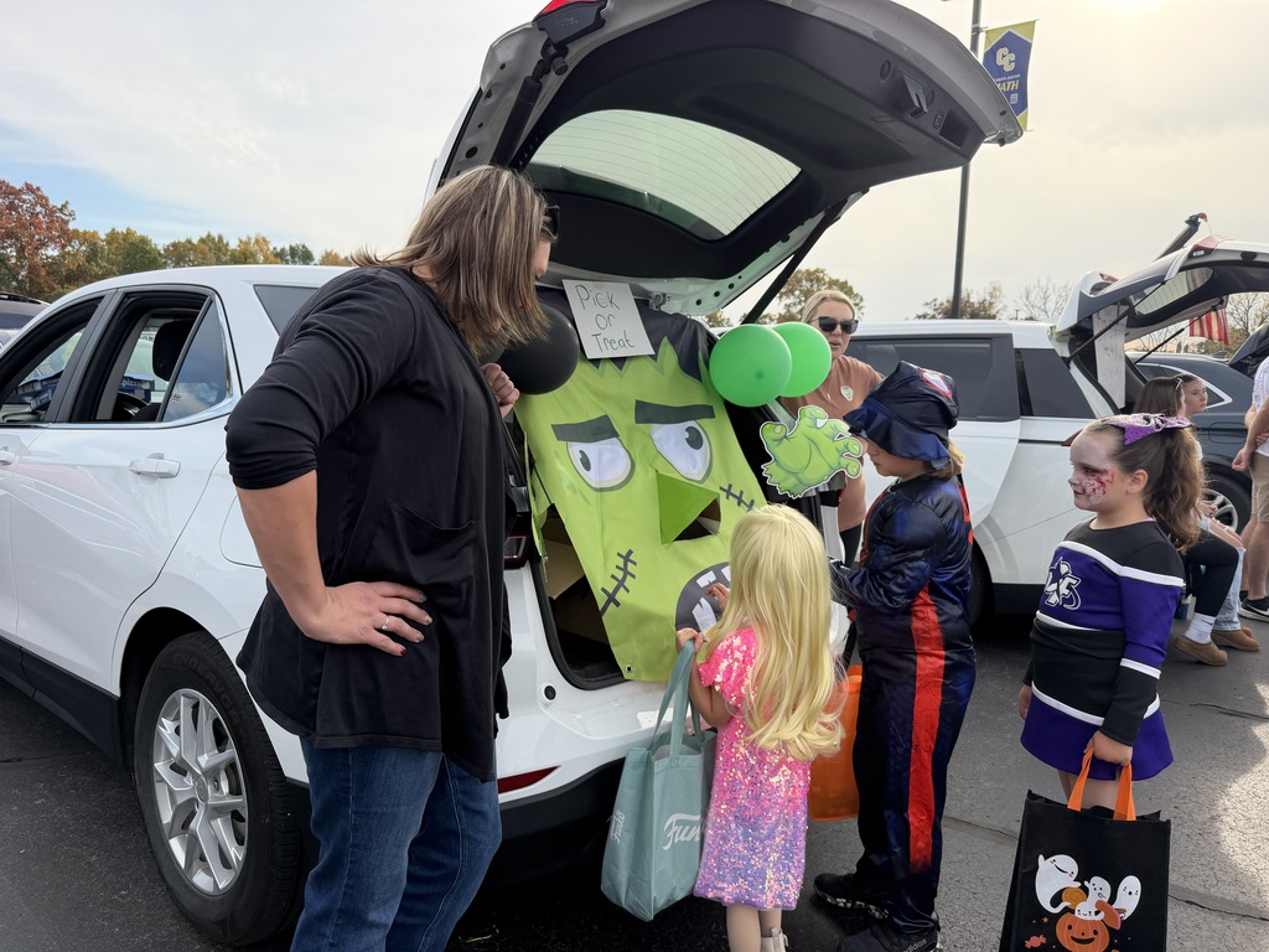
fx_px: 880
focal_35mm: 24
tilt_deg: -6.1
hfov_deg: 71.6
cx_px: 634
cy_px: 476
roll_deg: -1.8
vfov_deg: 56.8
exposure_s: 1/1812
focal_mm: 6.76
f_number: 1.78
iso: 100
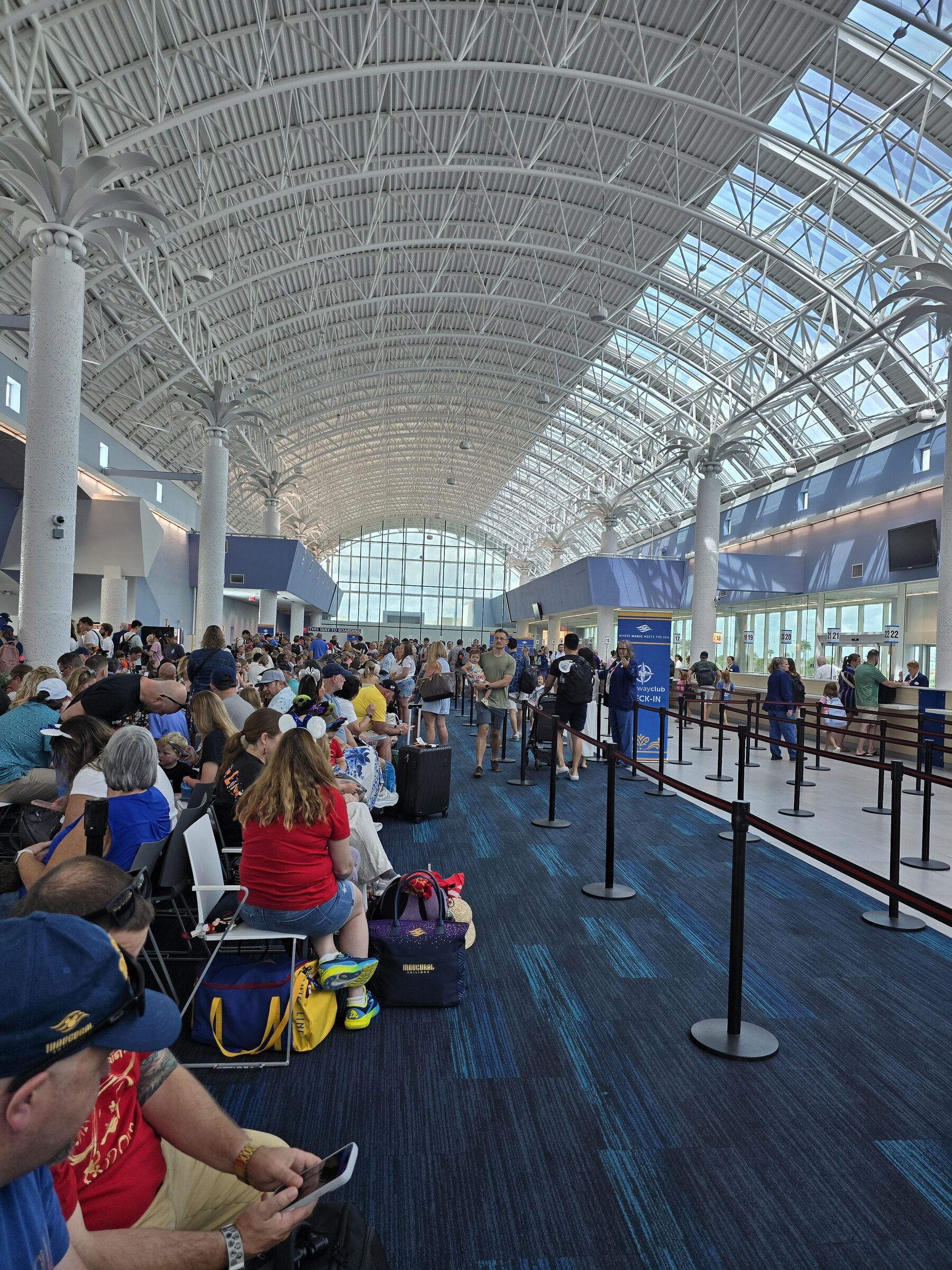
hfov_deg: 58.9
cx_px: 476
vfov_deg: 73.9
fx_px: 843
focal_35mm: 23
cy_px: 635
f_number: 1.7
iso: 64
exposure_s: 1/180
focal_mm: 6.3
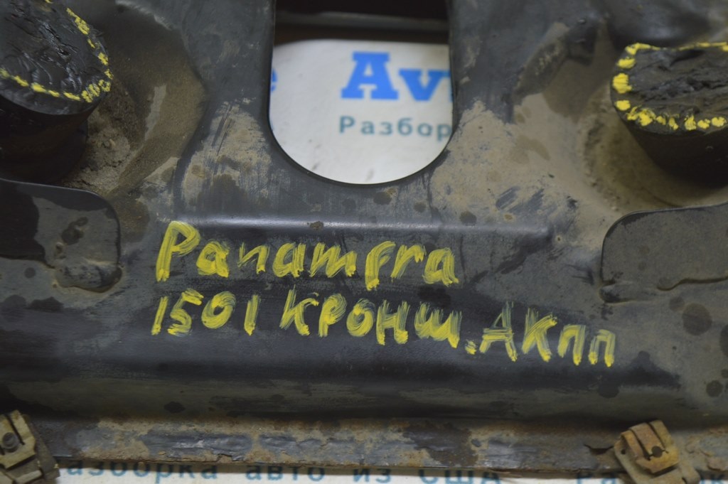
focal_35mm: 82
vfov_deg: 16.5
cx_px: 364
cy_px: 242
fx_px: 1667
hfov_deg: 24.6
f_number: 5.6
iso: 400
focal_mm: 55
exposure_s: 1/20
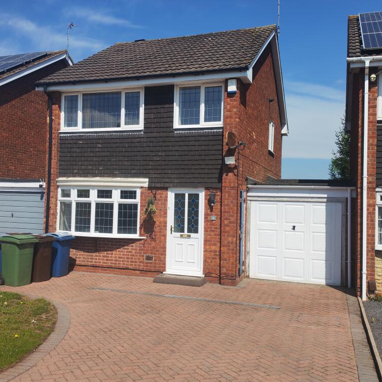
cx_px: 175
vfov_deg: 44.9
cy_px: 189
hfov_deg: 44.9
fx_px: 462
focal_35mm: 37
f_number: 1.9
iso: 50
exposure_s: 1/950
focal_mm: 6.12
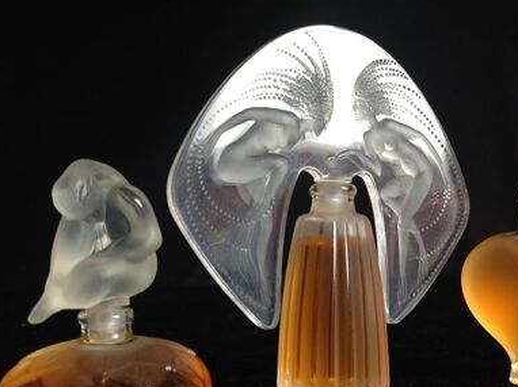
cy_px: 235
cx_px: 319
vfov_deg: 32.7
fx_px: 658
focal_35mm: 44
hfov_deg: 42.7
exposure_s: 1/15
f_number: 2.4
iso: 80
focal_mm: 4.28
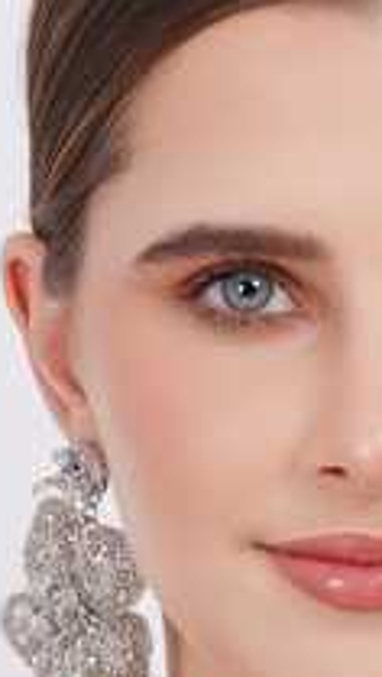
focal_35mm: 526
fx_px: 9445
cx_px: 366
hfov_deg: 2.3
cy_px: 536
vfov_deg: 4.1
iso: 200
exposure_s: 1/125
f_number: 11
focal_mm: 200
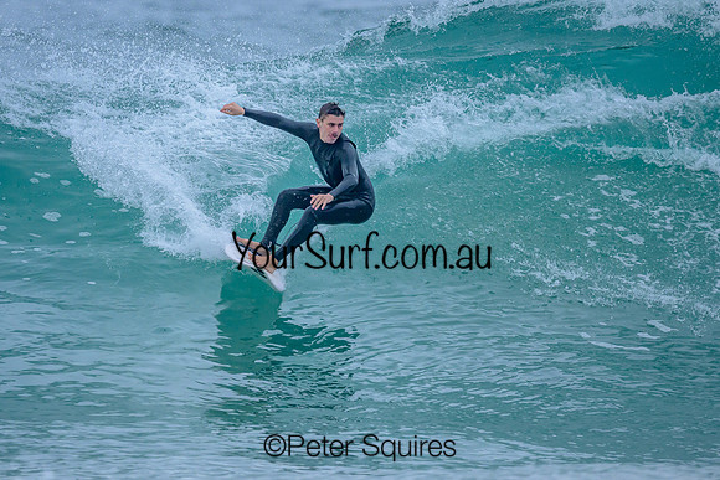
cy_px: 218
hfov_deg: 1.9
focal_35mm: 1100
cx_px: 316
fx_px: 22001
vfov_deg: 1.3
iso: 1000
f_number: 6.3
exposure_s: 1/2000
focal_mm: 800
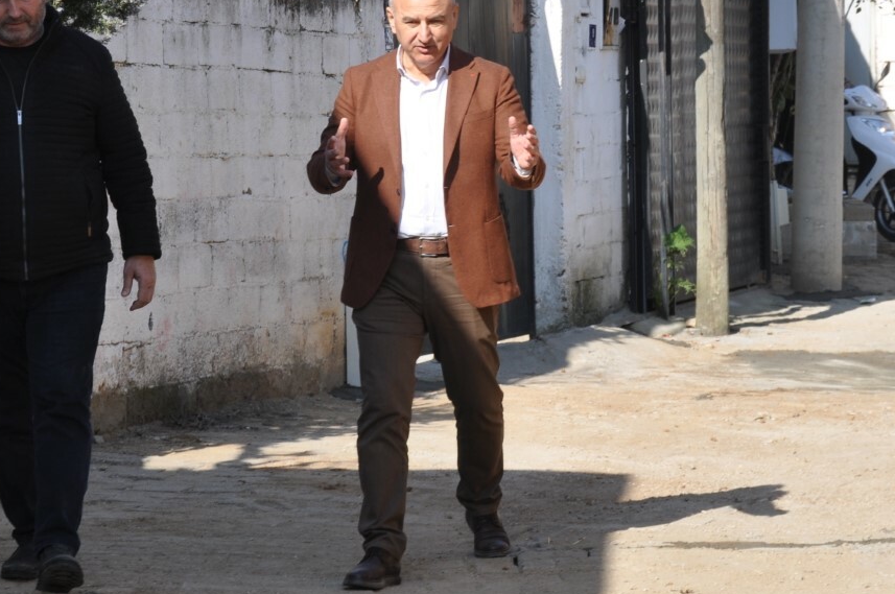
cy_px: 203
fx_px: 4097
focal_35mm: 165
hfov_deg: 12.5
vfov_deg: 8.3
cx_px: 533
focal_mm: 58
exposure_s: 1/320
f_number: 9
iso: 200
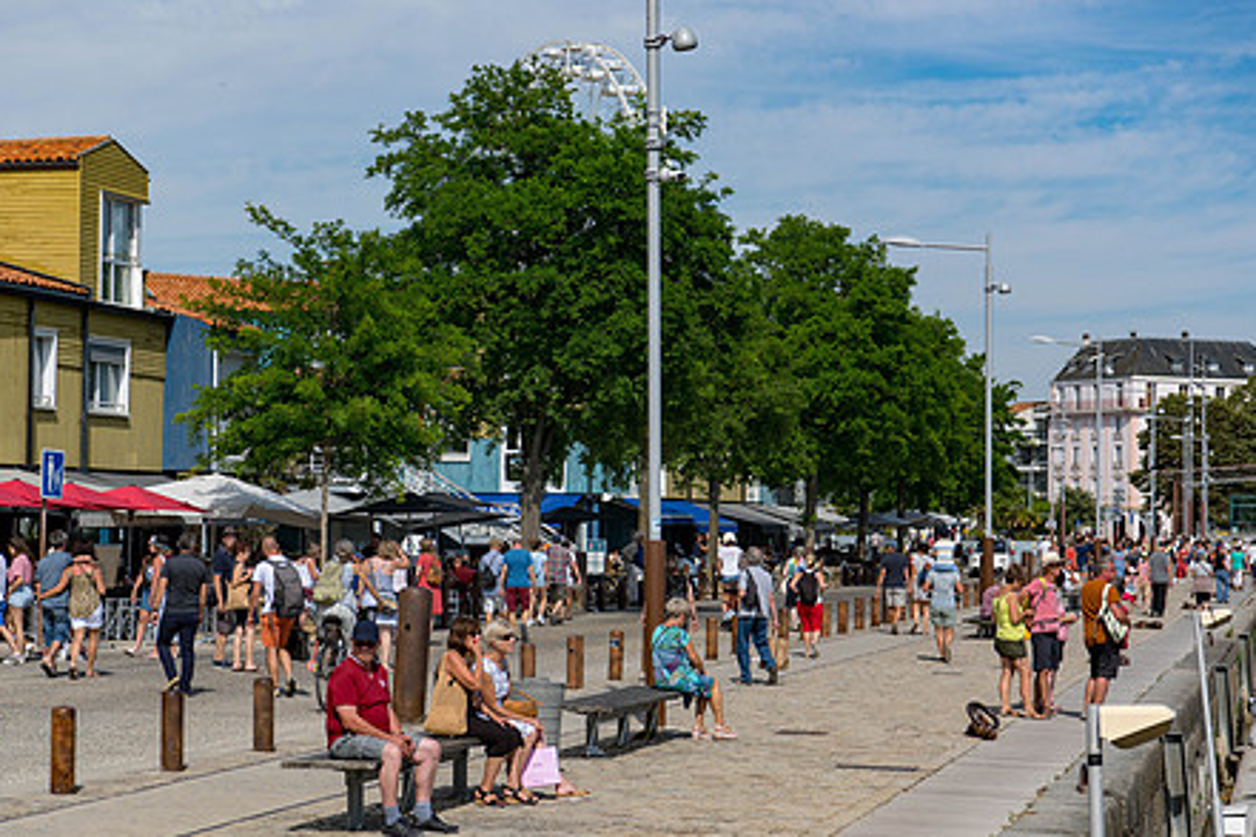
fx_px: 3210
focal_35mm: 92
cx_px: 584
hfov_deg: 22.1
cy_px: 497
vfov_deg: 14.9
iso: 64
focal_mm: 70
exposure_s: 1/640
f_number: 6.3
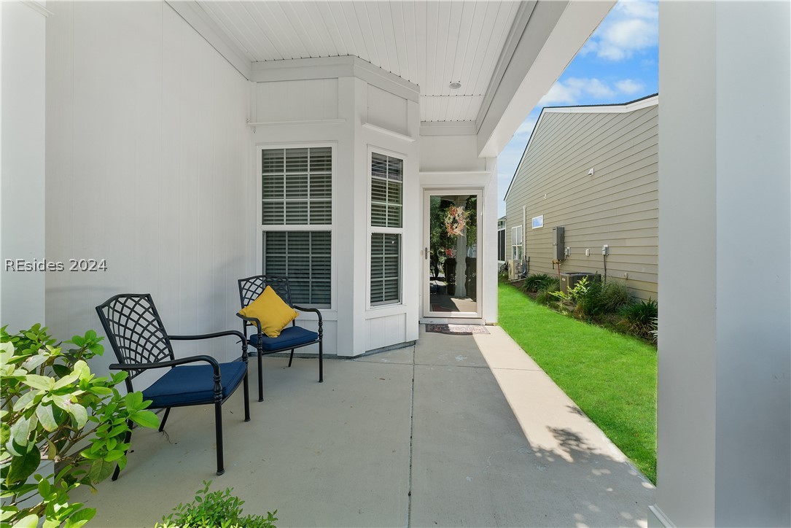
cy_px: 264
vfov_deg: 78.9
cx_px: 396
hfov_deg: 101.9
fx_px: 321
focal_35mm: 15
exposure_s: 1/20
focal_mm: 14.6
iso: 250
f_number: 11
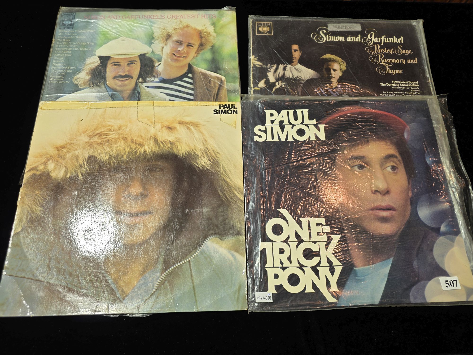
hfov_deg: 73.9
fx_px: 314
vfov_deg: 58.9
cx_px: 236
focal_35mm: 23
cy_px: 178
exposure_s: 1/100
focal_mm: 6.3
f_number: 1.7
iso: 32
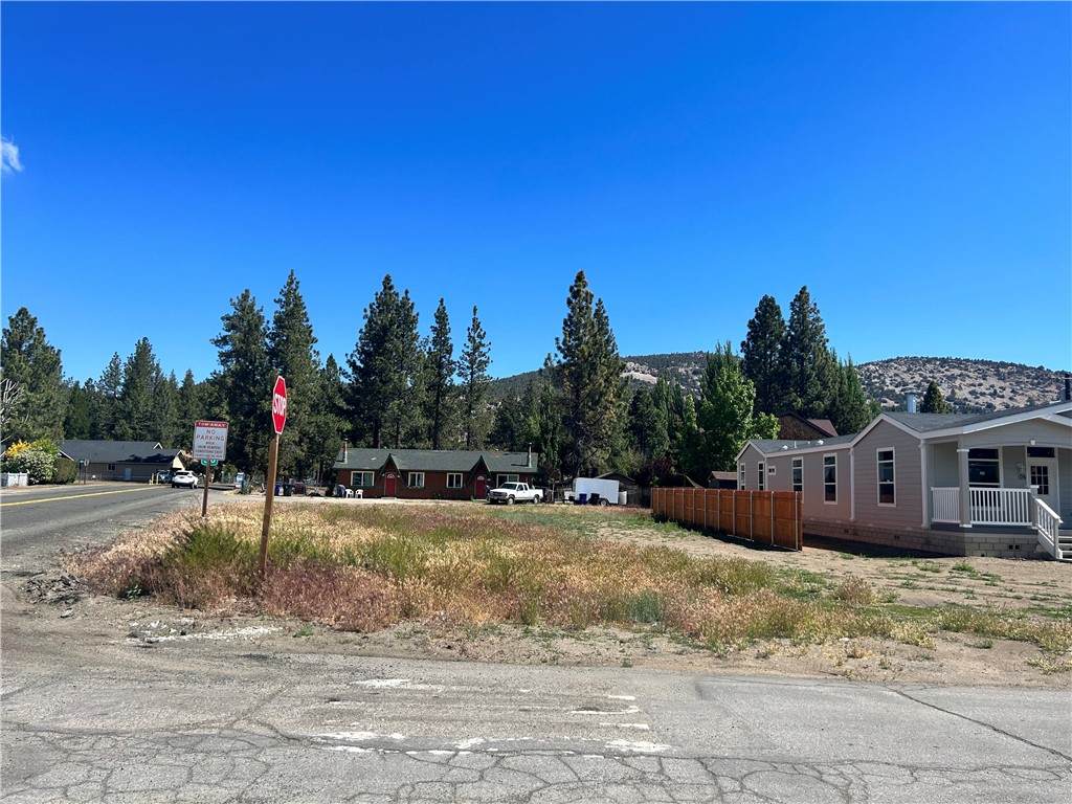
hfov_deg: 67.3
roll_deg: -0.8
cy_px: 402
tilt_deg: +7.1
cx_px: 536
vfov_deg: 53.1
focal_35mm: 26
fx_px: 805
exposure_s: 1/4115
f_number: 1.5
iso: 50
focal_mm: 5.7
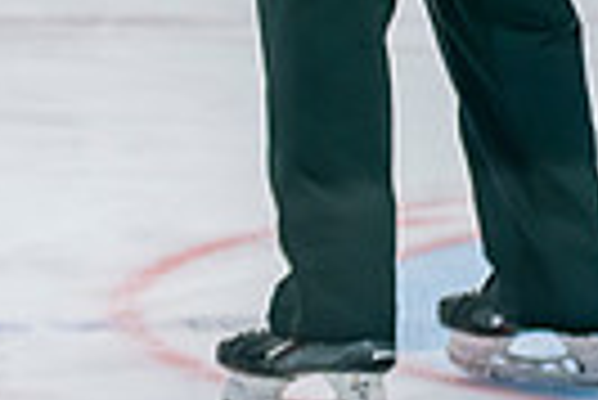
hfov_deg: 5.4
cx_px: -207
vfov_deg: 3.6
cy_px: -330
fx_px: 6319
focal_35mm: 380
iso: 2000
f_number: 2.8
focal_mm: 85
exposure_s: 1/640
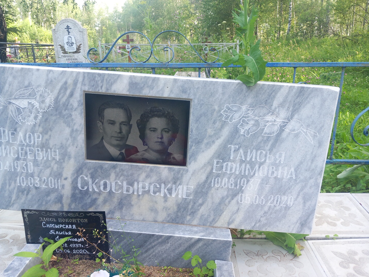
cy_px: 138
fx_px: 288
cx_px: 184
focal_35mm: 27
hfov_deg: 65.3
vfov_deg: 51.4
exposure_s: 1/101
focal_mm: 4
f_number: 1.8
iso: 41
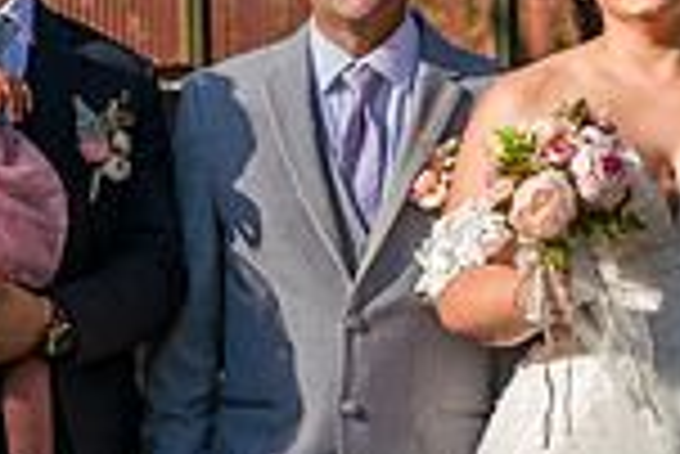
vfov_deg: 4.3
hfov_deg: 6.5
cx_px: 666
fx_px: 6012
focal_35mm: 318
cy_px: 564
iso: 250
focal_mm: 83
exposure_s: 1/800
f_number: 5.6
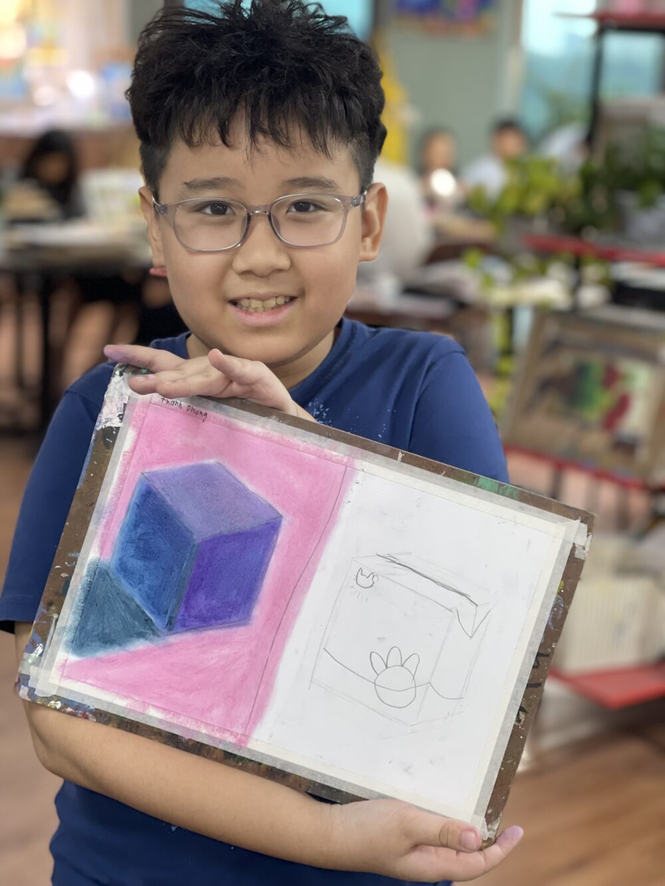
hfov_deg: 22.9
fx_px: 1639
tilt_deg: -12.6
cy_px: 443
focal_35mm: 64
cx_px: 332
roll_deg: -2.7
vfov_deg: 30.3
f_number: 2.2
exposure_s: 1/50
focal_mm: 7.5
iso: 125
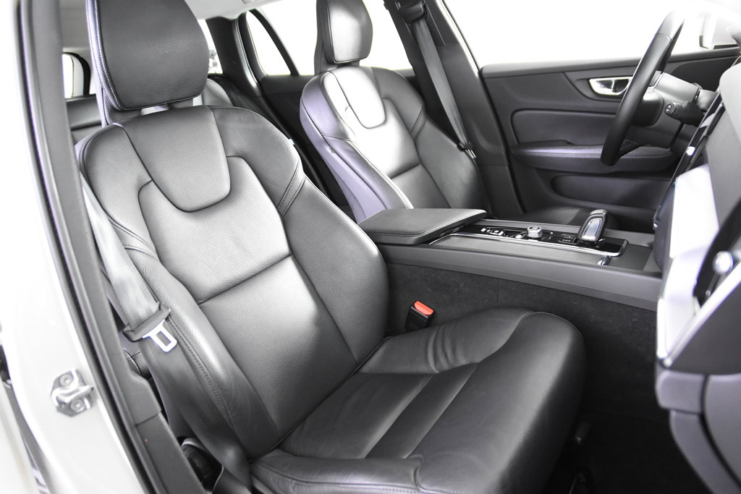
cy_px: 247
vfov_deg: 50.4
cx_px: 370
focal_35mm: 26
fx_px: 525
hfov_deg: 70.4
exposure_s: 1/25
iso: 3600
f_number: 2.8
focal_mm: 17
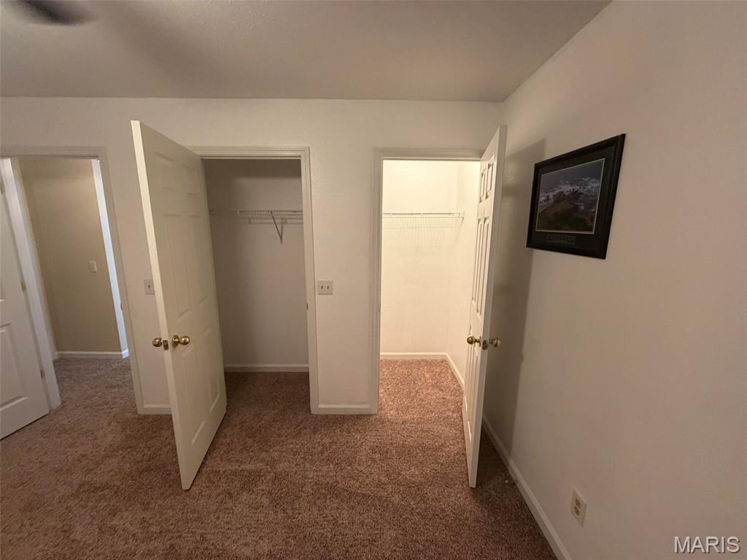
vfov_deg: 85.7
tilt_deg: -11.2
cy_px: 280
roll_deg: +0.6
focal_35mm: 14
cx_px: 374
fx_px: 302
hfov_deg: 102.1
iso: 400
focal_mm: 2.22
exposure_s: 1/60
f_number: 2.2
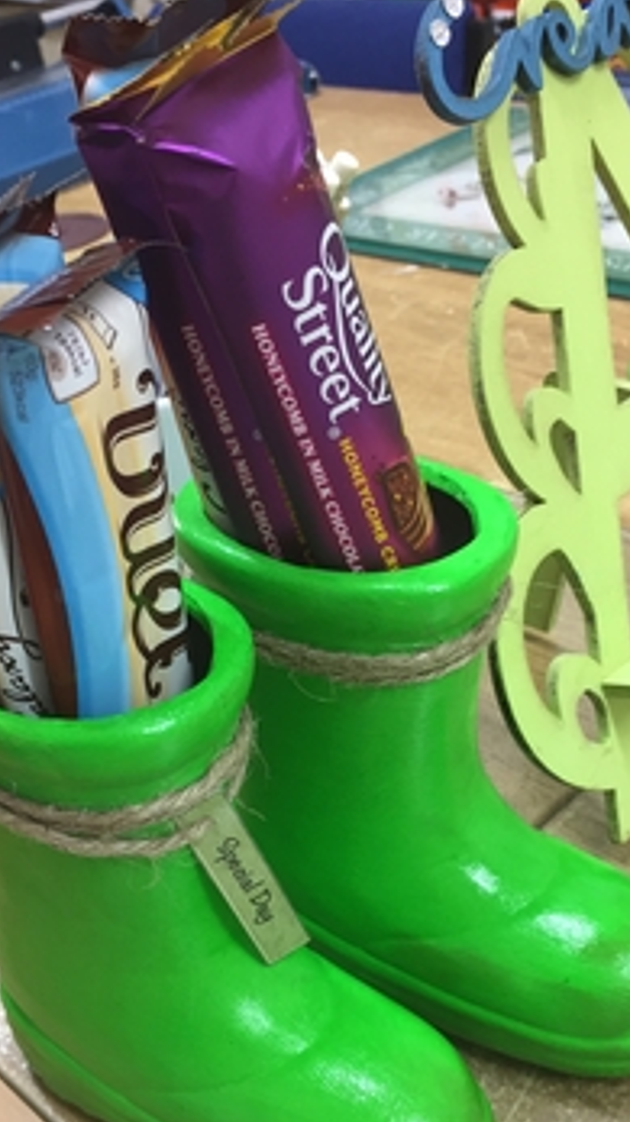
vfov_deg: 48.9
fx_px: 1219
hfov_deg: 29.0
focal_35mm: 41
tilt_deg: -35.3
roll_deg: +10.2
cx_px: 318
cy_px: 705
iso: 80
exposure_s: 1/33
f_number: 2.2
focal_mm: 4.15
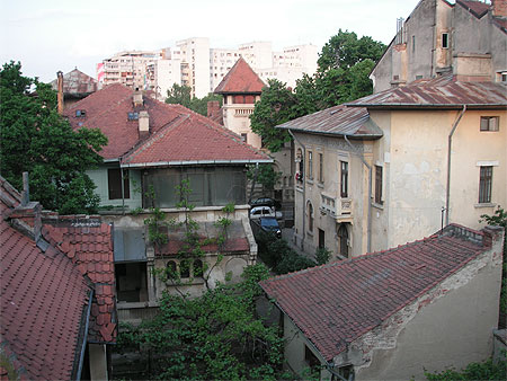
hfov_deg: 49.0
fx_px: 557
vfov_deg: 37.8
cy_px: 190
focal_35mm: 38
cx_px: 254
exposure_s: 1/60
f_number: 3.3
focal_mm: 6.3
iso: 50
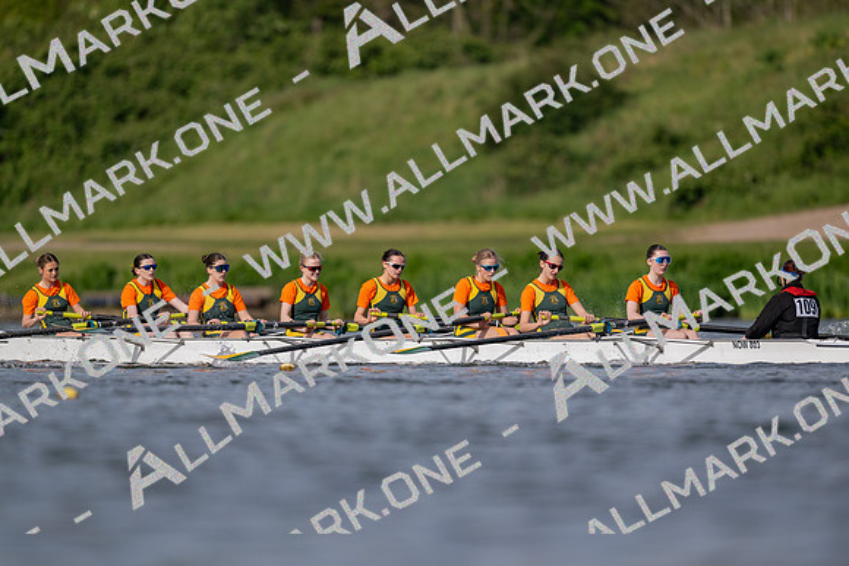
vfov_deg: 2.3
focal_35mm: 600
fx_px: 14153
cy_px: 283
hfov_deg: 3.4
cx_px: 424
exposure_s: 1/2500
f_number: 4
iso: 250
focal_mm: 600
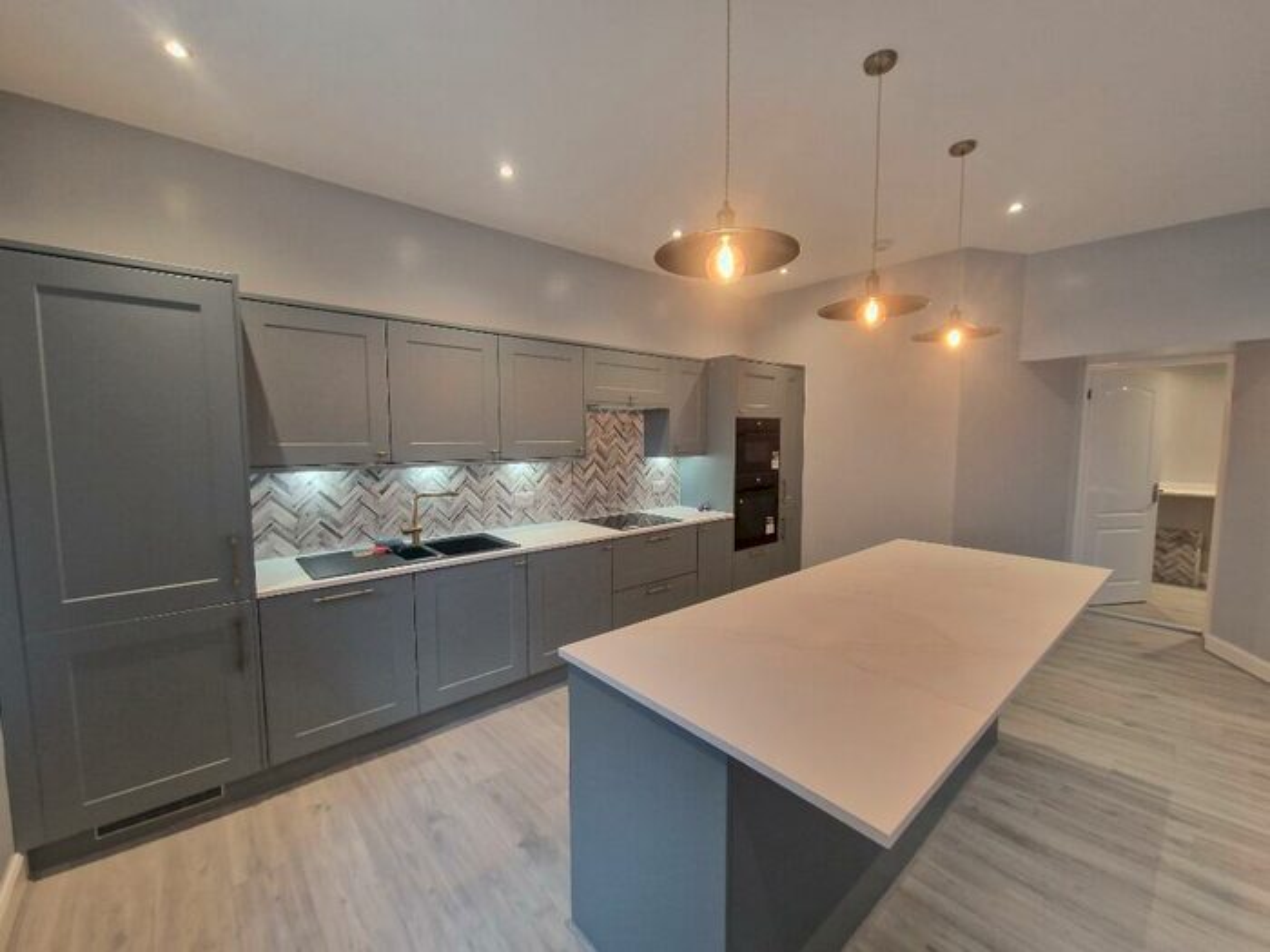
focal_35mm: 13
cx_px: 635
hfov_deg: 106.2
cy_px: 476
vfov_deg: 89.9
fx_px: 477
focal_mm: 2.2
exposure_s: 1/33
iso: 320
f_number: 2.2
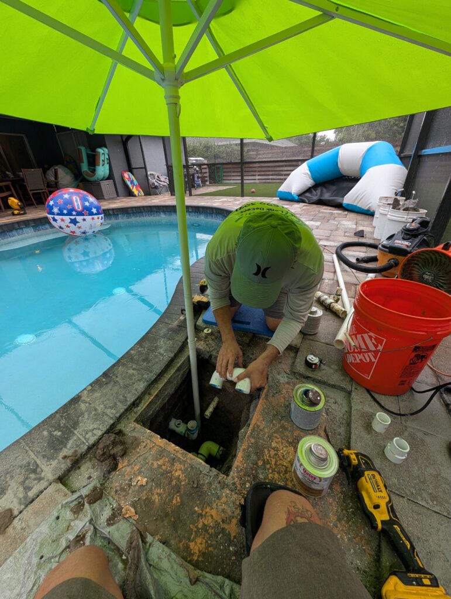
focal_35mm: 12
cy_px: 300
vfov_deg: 110.5
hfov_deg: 94.6
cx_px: 226
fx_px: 208
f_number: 1.7
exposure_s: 1/306
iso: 85
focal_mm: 2.02
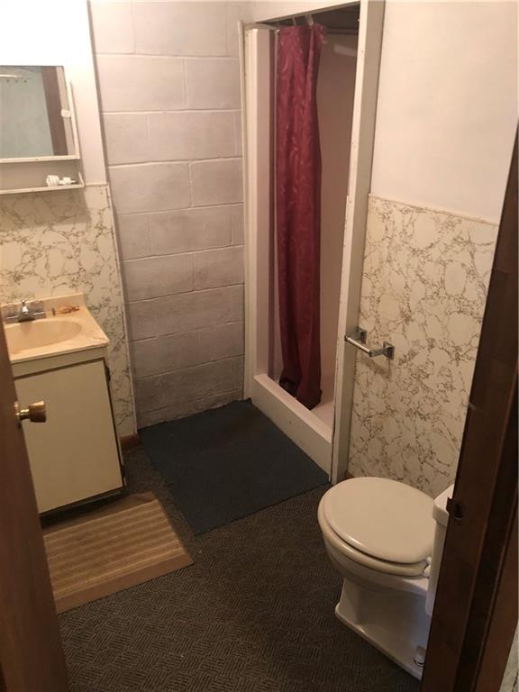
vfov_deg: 63.4
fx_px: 560
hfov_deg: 49.7
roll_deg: +0.0
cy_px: 346
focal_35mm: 28
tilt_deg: -22.9
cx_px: 260
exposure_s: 1/9
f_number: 1.8
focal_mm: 4
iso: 100
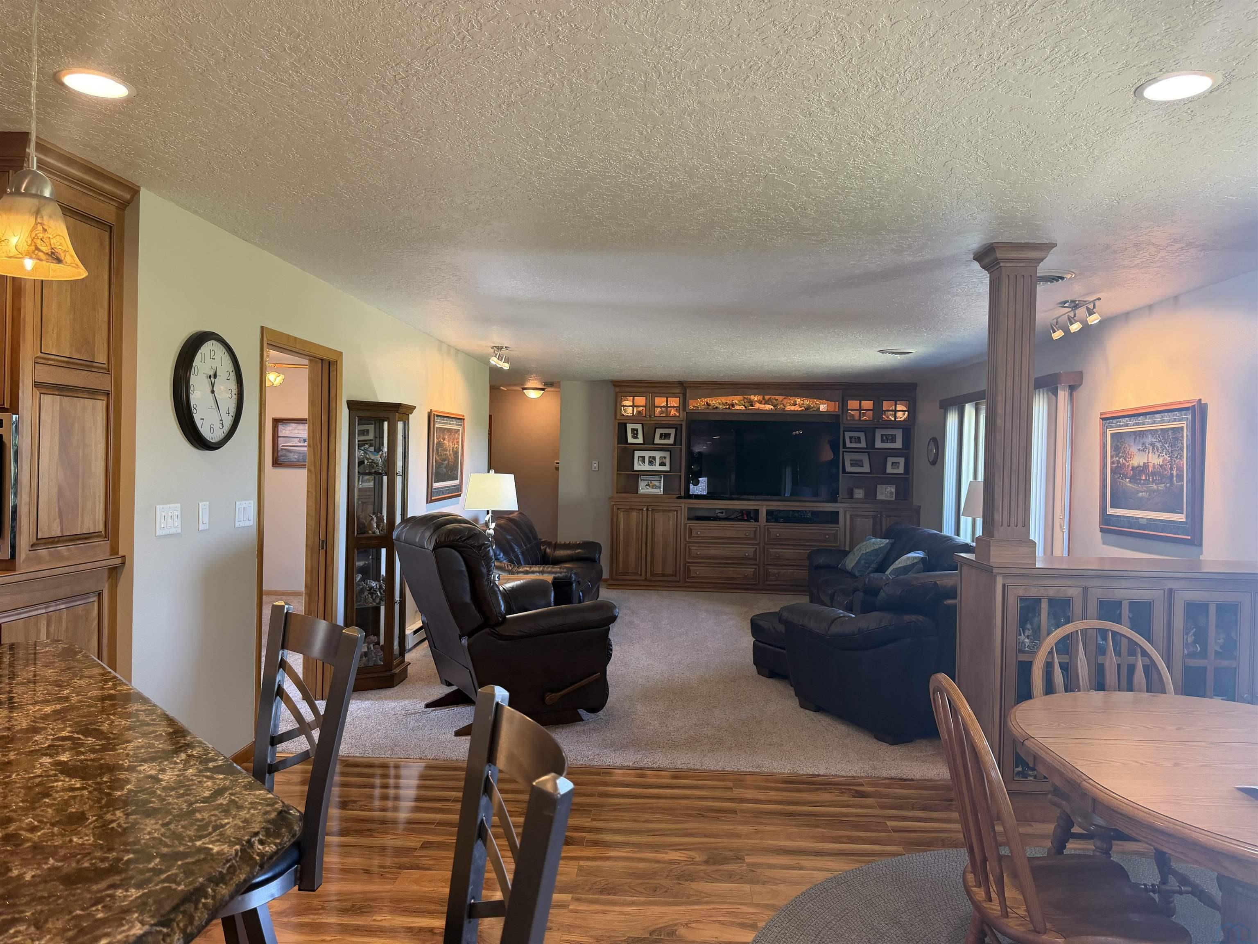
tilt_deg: -0.4
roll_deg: -1.1
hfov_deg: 71.6
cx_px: 629
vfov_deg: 56.8
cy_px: 472
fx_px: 872
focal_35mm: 24
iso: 200
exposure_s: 1/60
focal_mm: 6.76
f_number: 1.78
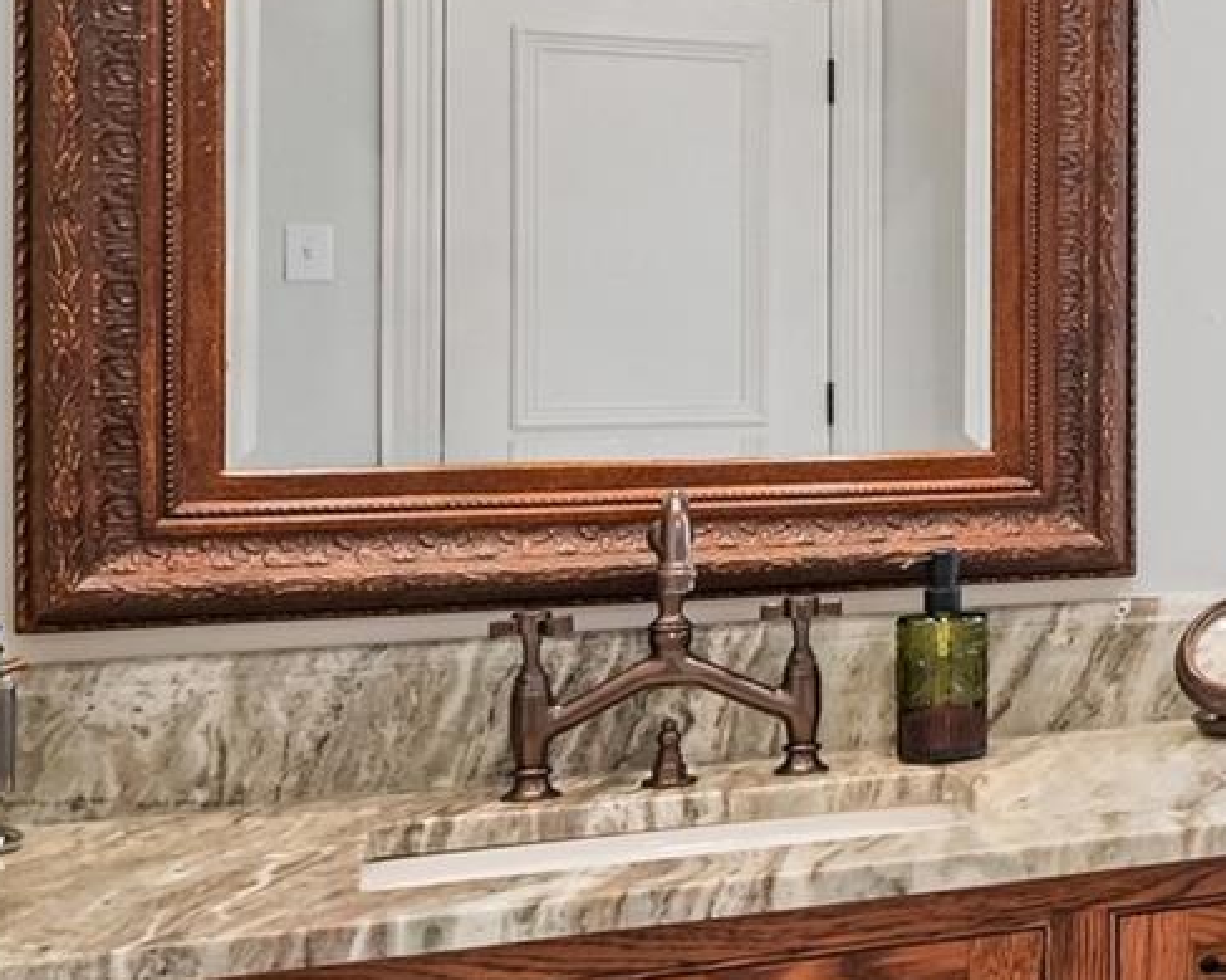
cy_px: 275
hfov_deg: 19.8
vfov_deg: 23.3
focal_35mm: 65
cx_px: 2296
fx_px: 2356
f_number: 8
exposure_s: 1/100
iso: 400
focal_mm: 16.5
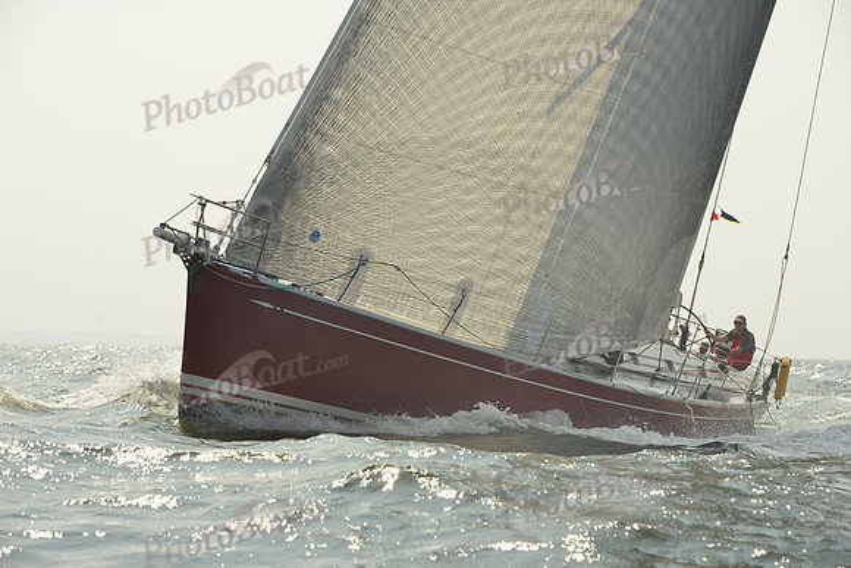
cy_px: 284
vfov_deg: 11.0
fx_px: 2955
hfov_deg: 16.4
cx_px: 426
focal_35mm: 125
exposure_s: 1/1250
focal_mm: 125
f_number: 10
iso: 320
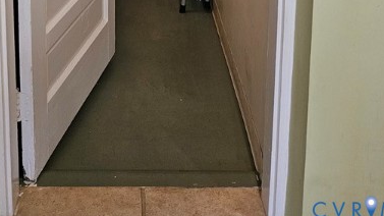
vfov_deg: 18.6
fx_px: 519
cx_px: 136
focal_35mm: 51
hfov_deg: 40.2
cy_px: -166
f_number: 1.8
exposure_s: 1/120
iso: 400
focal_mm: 5.4
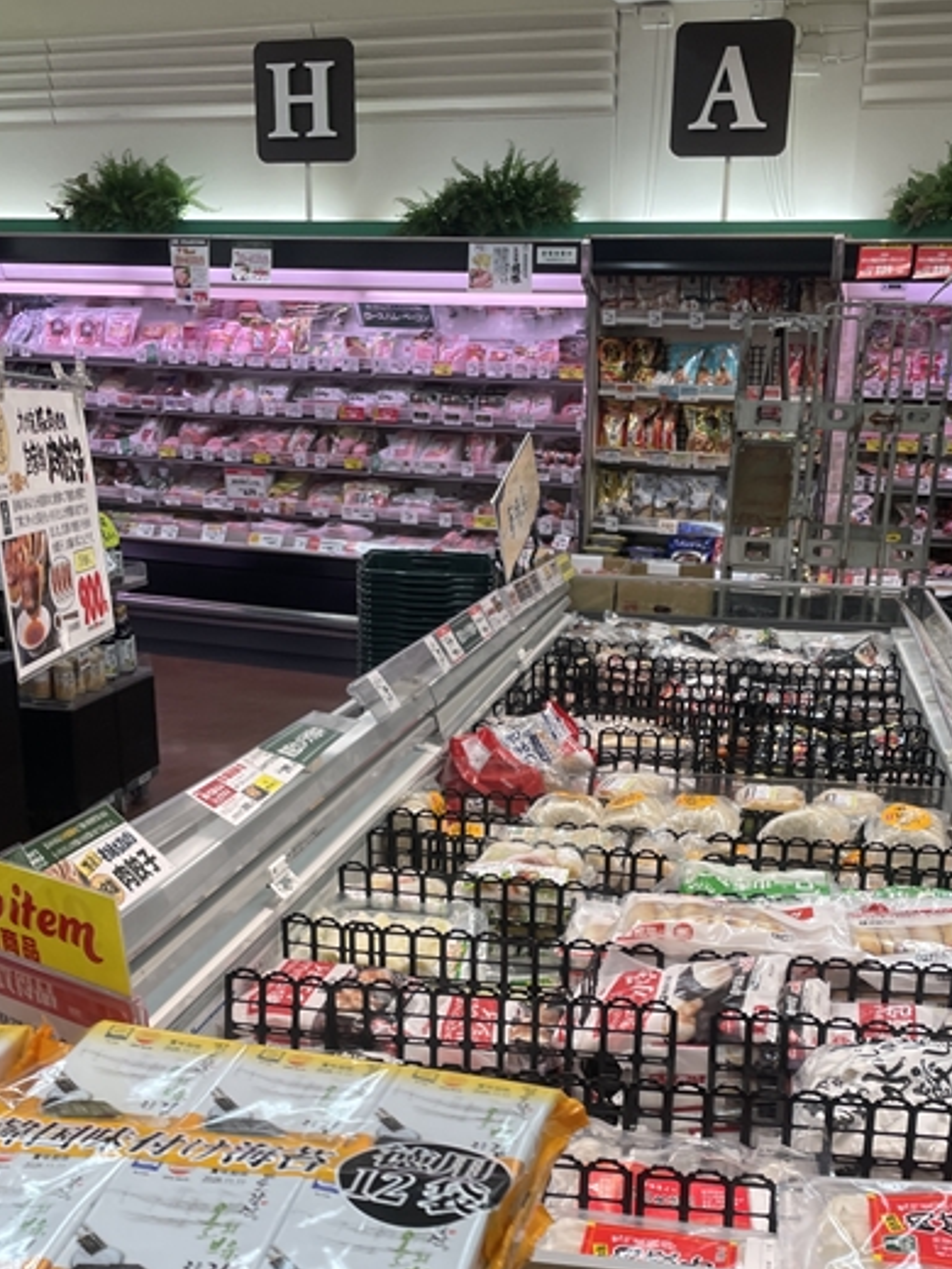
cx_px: 539
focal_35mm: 40
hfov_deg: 35.9
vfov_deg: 45.6
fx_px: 1467
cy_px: 913
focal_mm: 4.2
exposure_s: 1/100
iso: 40
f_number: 1.6
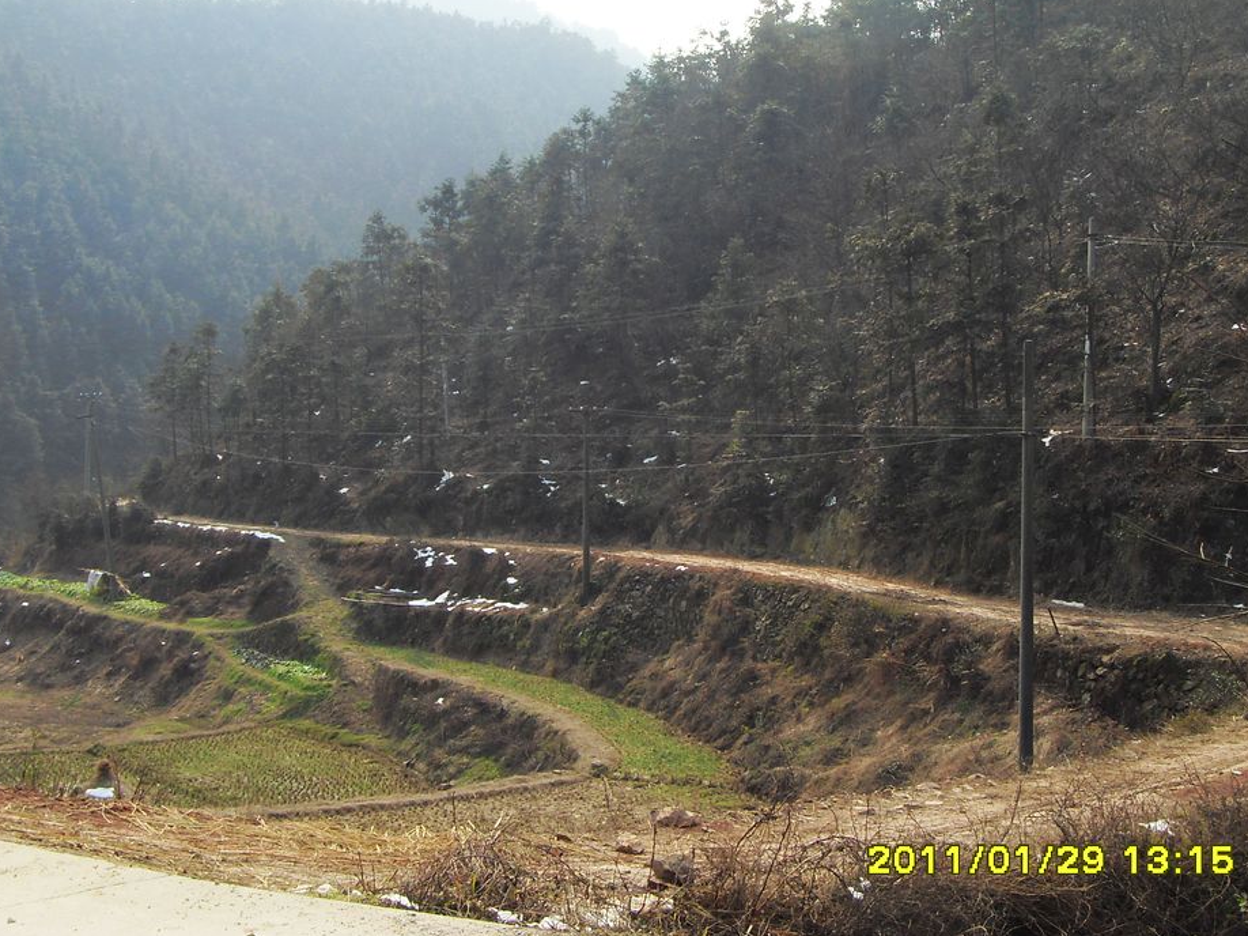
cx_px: 591
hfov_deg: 37.5
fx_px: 1838
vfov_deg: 28.5
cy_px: 378
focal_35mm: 51
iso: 80
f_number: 6.2
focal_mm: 6.6
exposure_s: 1/180
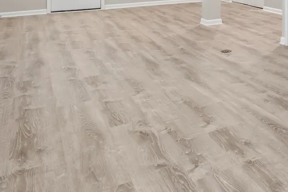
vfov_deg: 27.4
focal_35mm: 43
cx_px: 321
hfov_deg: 37.6
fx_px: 344
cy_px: -39
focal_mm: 14
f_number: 8
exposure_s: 1/4
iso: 800
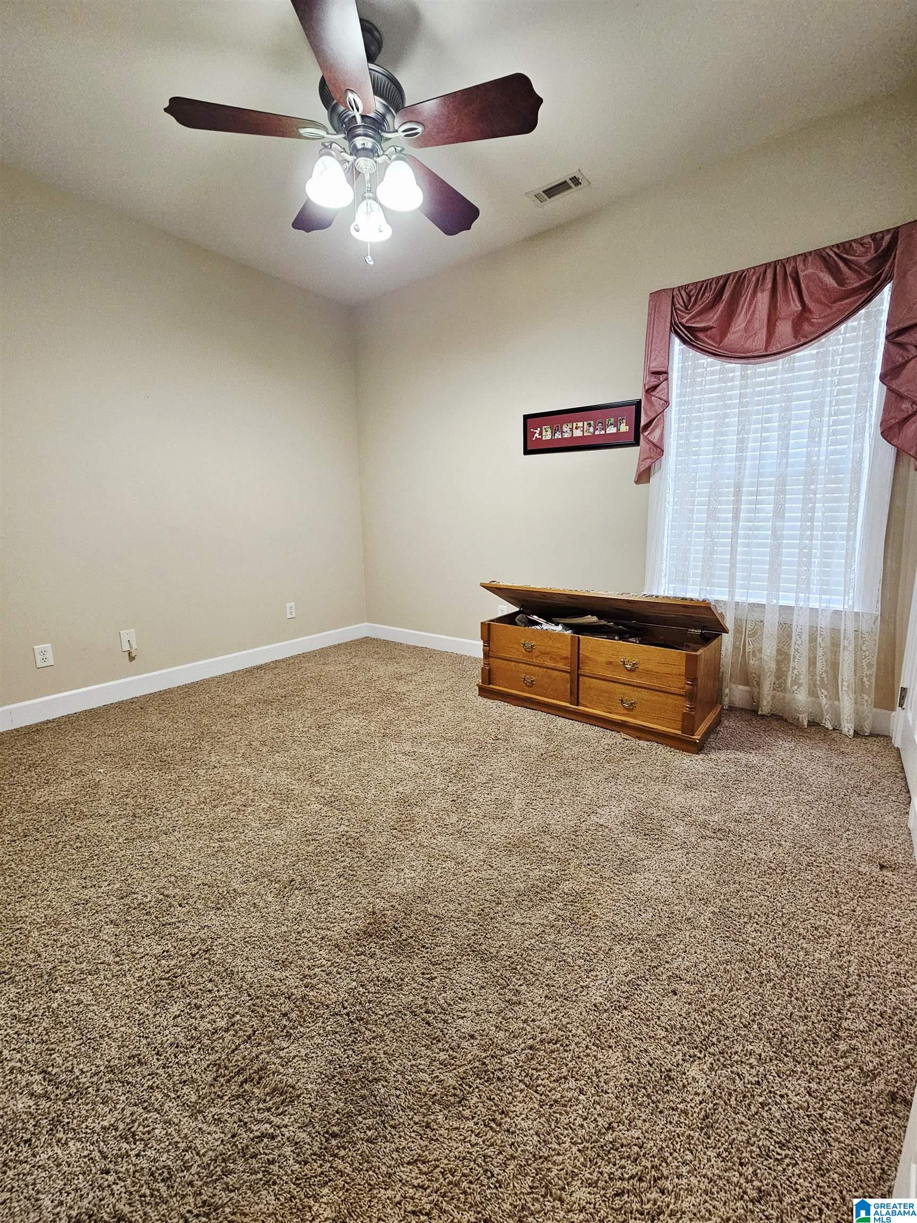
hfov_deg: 89.9
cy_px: 612
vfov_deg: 106.2
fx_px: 459
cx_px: 458
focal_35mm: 13
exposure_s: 1/60.2
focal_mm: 2.2
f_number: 2.2
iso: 320
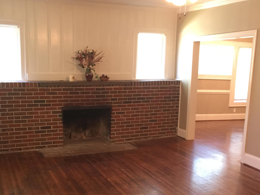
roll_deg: -2.0
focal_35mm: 44
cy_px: 129
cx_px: 147
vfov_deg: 32.6
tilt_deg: -11.5
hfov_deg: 42.8
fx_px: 331
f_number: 2.2
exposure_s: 1/10
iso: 100
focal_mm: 4.15
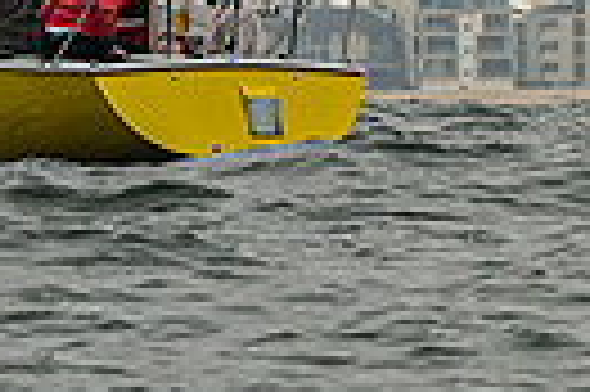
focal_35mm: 1274
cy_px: -180
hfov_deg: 1.6
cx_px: 399
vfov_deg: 1.1
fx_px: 20853
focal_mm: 210
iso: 200
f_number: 5
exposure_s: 1/4000
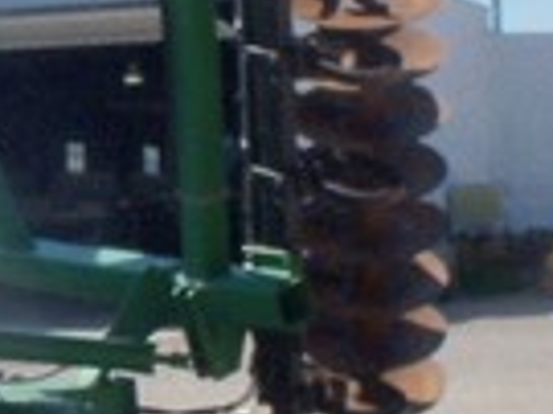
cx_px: -119
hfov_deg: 13.6
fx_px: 2251
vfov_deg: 10.5
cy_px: 172
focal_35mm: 141
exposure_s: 1/640
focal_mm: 6.3
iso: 160
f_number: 5.5
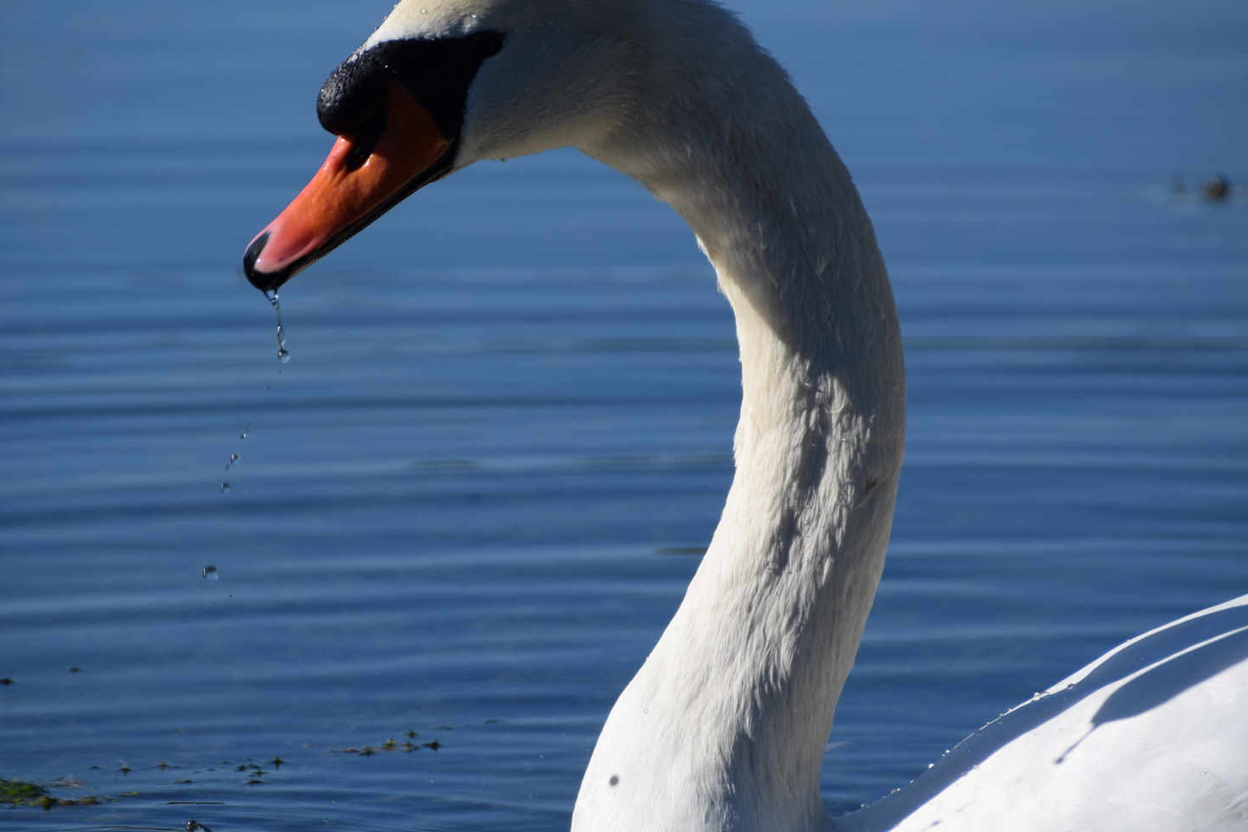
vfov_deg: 2.6
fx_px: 18231
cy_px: 371
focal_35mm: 526
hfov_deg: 3.9
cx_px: 558
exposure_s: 1/640
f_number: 6.3
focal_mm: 250
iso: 100
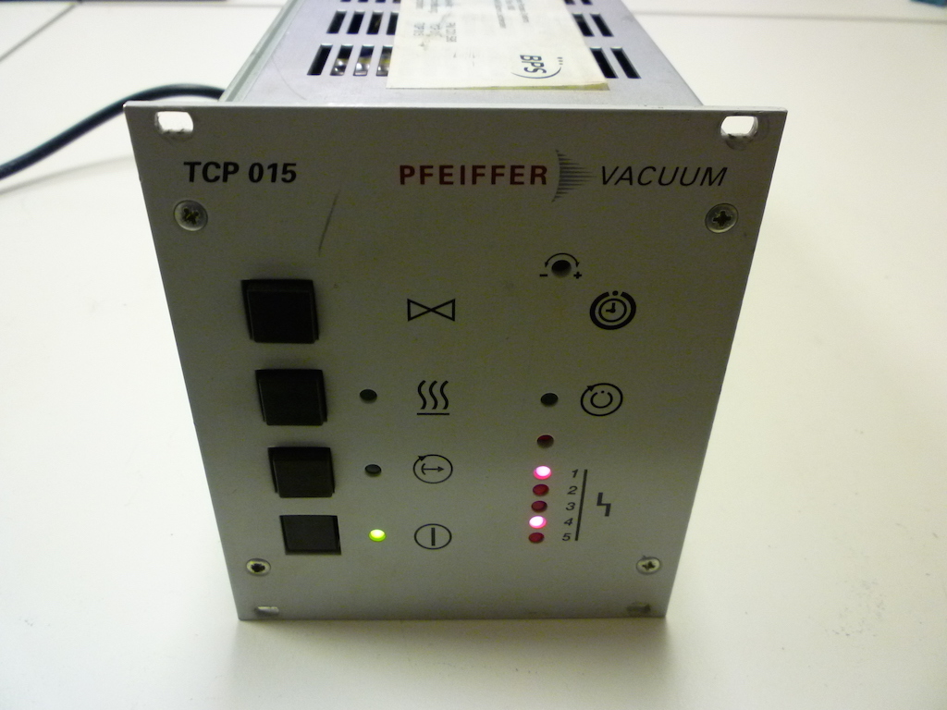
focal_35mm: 29
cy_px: 355
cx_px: 474
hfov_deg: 61.7
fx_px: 793
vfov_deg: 48.2
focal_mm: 5.2
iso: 400
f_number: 3.3
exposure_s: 1/15
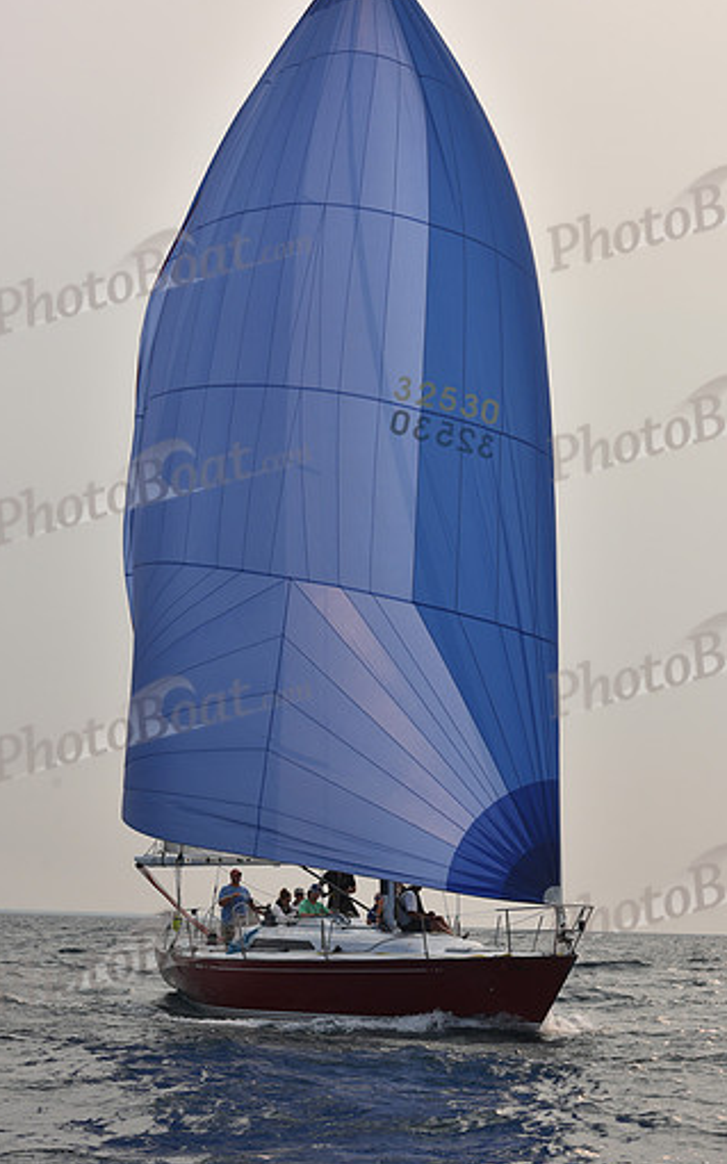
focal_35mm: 81
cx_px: 430
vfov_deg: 25.5
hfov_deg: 16.1
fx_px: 2570
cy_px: 574
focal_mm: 70
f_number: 8
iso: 250
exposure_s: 1/1000
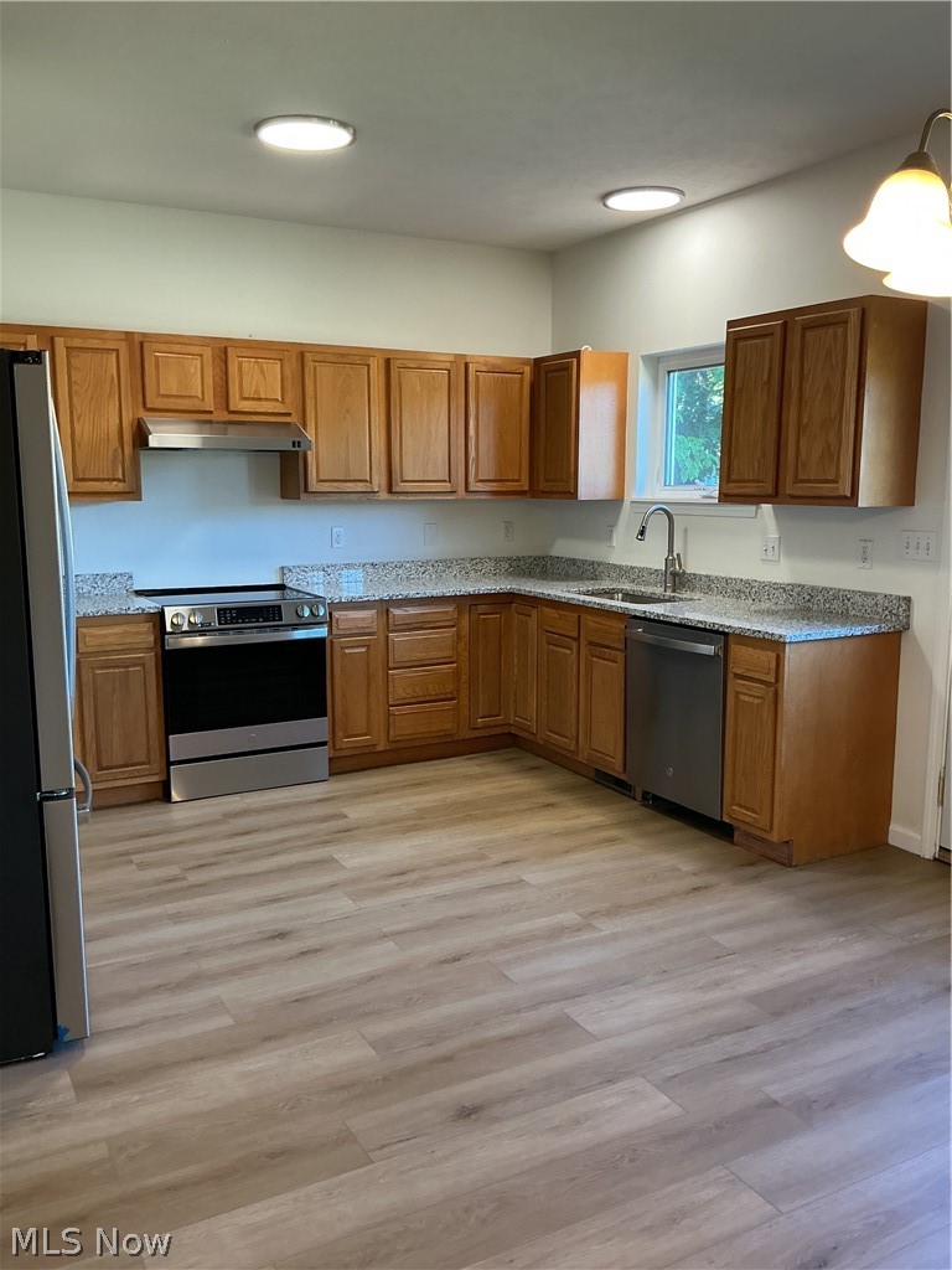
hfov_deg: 48.2
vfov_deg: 61.7
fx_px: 1063
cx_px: 476
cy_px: 635
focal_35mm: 29
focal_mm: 3
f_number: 1.8
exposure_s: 1/60
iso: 80
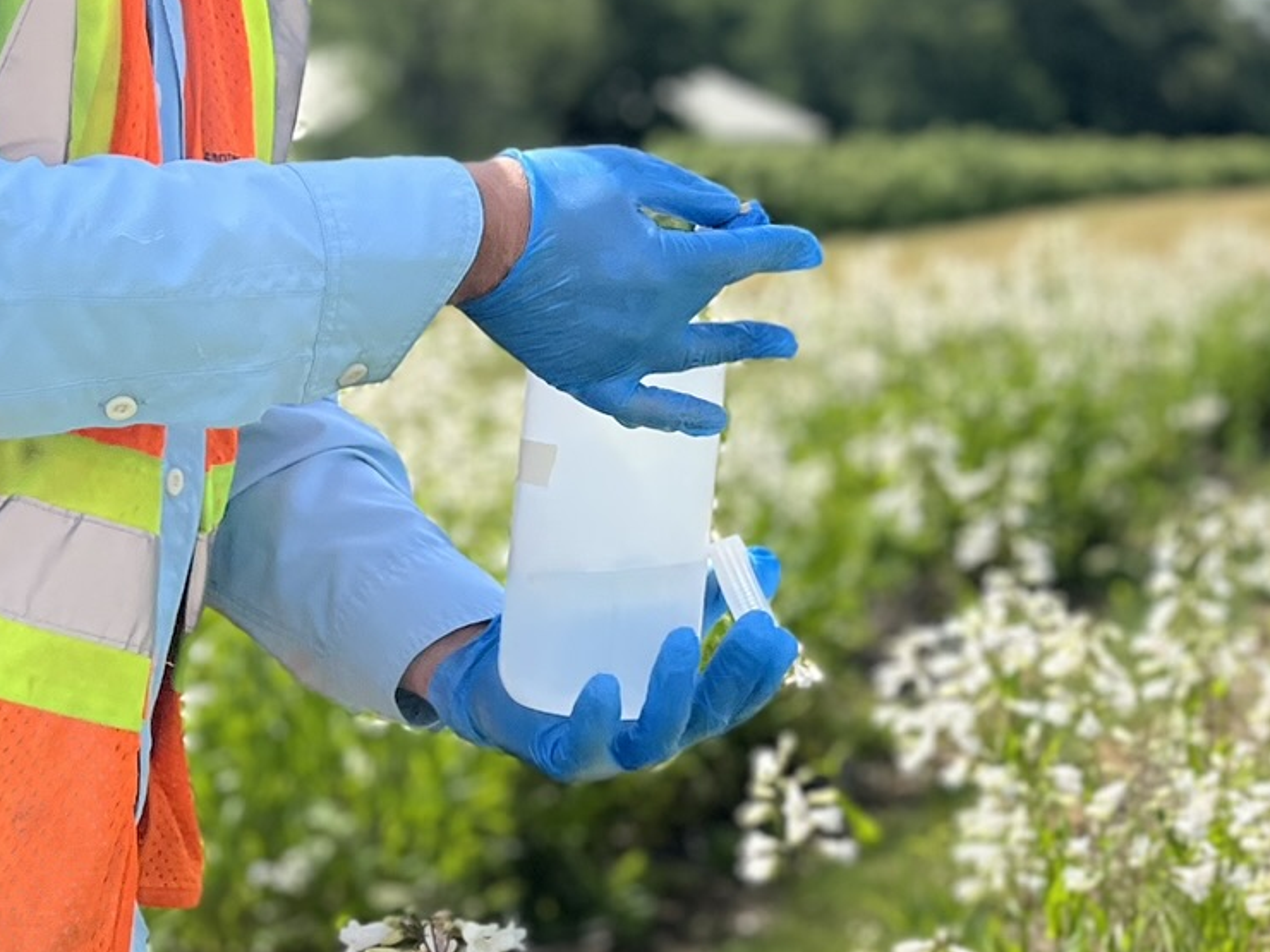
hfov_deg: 25.9
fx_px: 2642
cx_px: 1220
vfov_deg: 20.4
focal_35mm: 72
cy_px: 444
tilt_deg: -6.4
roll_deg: +2.4
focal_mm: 5.1
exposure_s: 1/6494
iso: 50
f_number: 1.6
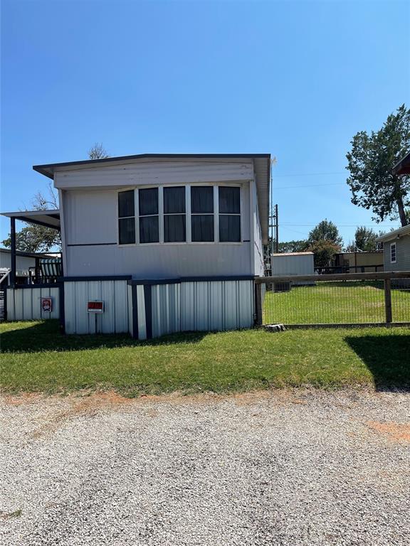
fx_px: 395
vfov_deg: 69.4
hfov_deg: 54.9
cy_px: 273
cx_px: 205
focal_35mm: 25
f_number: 1.6
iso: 32
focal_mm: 5.1
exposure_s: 1/4348
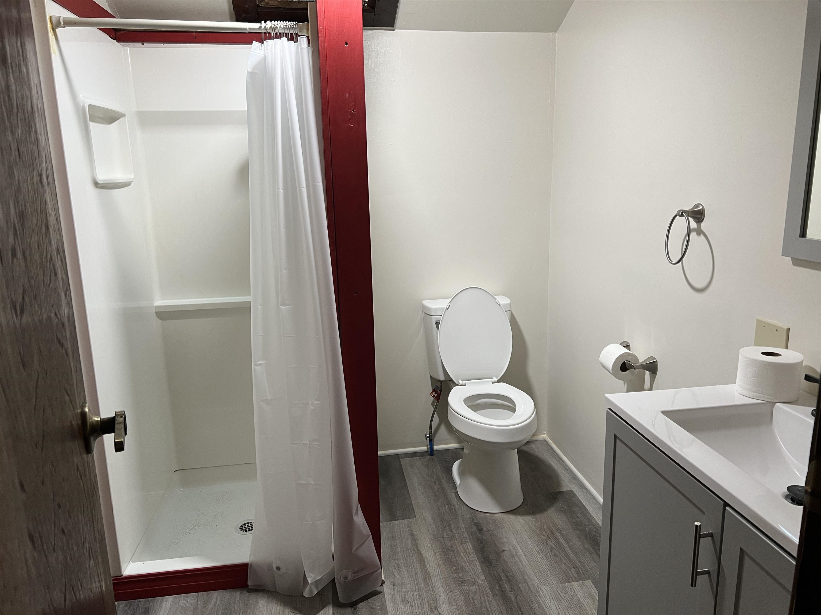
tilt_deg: -13.4
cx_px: 410
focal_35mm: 26
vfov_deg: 53.1
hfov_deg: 67.3
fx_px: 617
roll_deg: +0.8
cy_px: 308
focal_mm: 5.7
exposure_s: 1/60
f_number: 1.5
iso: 100
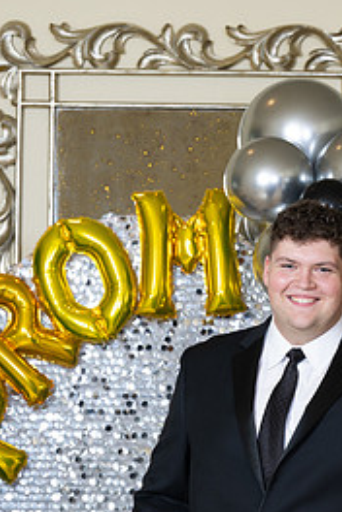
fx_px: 3519
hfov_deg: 5.6
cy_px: 431
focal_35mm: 247
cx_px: 262
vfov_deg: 8.3
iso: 320
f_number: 8
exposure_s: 1/100
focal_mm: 145
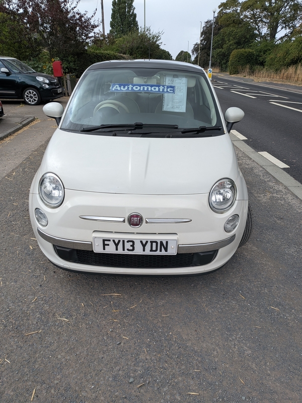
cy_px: 202
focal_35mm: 24
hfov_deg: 56.8
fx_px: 279
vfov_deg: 71.6
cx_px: 151
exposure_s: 1/743
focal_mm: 4.53
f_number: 1.7
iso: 29
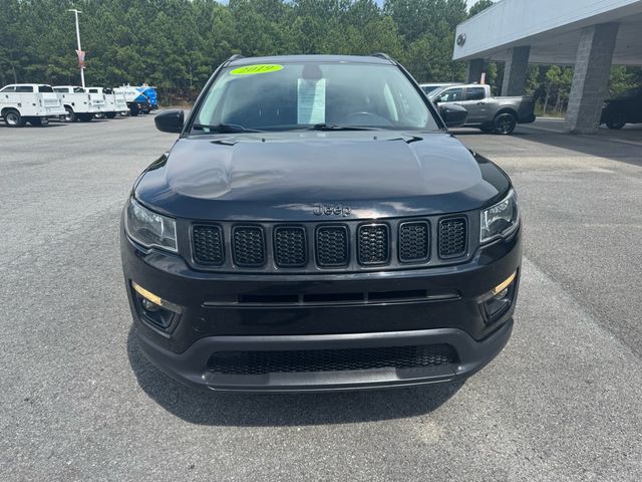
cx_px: 321
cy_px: 241
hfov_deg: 71.6
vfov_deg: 56.8
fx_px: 445
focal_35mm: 24
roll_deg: +0.3
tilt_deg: -18.8
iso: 80
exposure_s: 1/2331
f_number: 1.78
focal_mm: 6.76
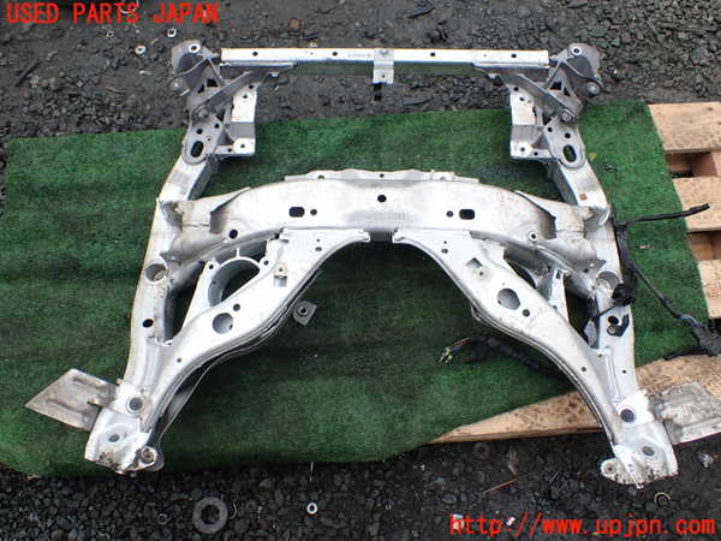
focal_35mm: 30
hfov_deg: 60.0
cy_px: 270
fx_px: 625
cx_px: 360
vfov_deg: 46.8
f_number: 3.2
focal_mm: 5.4
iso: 100
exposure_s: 1/400
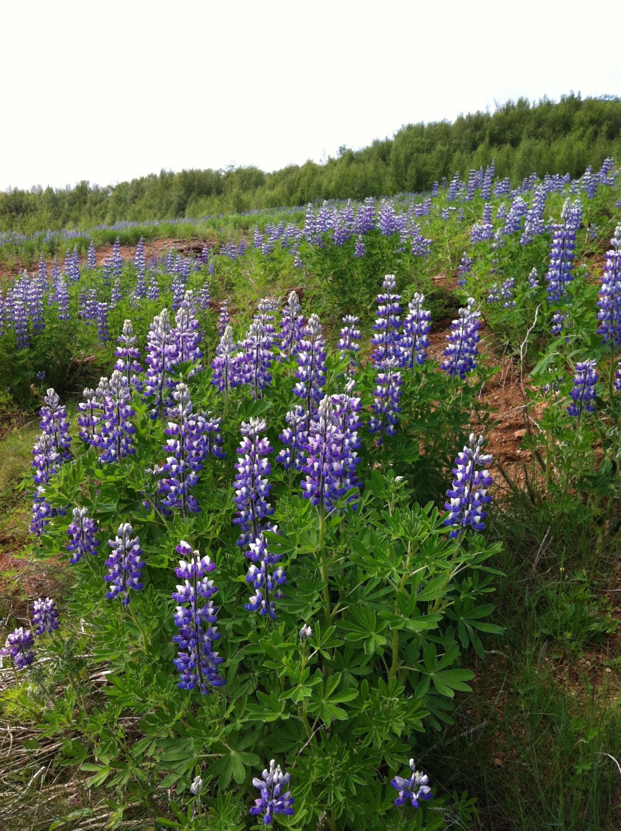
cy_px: 416
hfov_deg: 40.6
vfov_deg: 52.7
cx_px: 310
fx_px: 839
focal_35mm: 35
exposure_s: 1/479
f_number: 2.8
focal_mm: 3.85
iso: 80
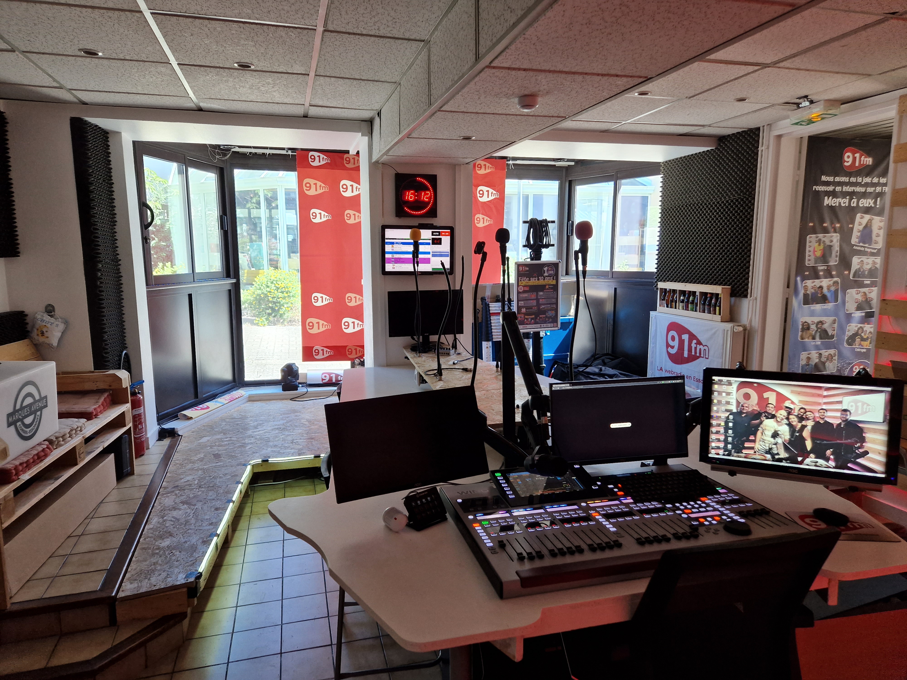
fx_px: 603
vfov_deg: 58.9
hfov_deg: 73.9
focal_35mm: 23
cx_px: 454
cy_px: 340
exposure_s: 1/100
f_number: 1.8
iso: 160
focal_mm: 5.4
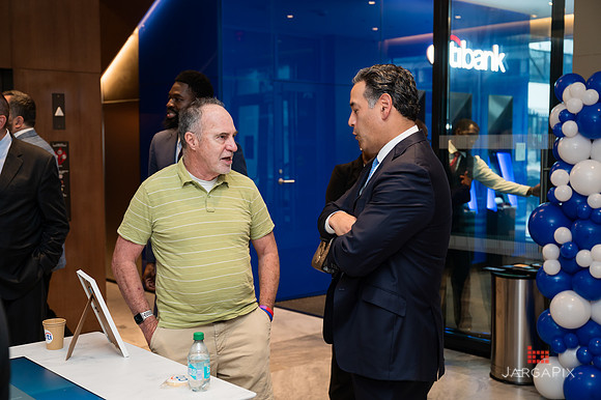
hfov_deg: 43.2
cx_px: 300
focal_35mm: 45
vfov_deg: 29.6
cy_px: 200
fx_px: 758
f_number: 3.5
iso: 640
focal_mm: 45
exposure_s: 1/160
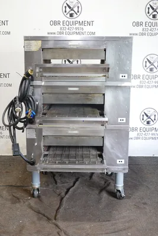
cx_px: 79
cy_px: 118
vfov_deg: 43.6
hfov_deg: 29.9
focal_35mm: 45
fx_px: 296
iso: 320
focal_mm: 16.54
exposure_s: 1/10
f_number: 4
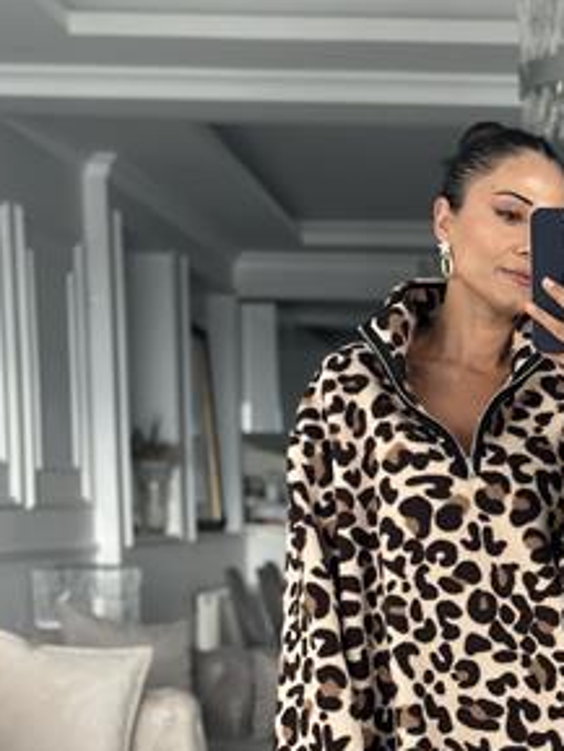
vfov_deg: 23.0
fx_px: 1823
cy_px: 592
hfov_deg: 17.4
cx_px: 465
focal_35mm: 84
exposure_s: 1/60
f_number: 1.78
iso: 160
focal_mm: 6.86
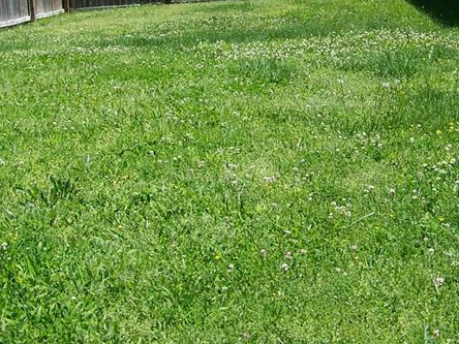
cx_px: 262
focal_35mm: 83
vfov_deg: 17.5
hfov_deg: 23.5
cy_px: 31
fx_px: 1101
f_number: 2.8
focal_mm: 5.85
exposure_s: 1/640
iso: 64
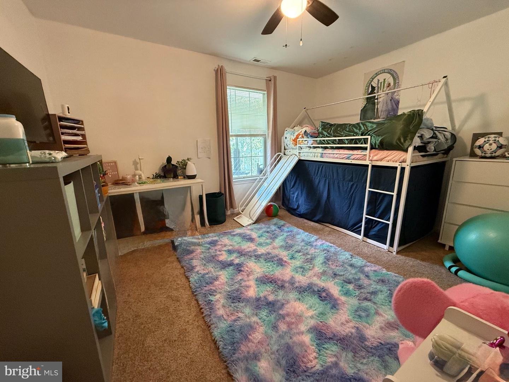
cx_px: 254
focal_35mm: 14
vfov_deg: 85.7
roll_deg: +0.8
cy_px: 191
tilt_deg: -11.4
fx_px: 206
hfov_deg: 102.1
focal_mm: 2.22
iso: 500
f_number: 2.2
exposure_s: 1/60
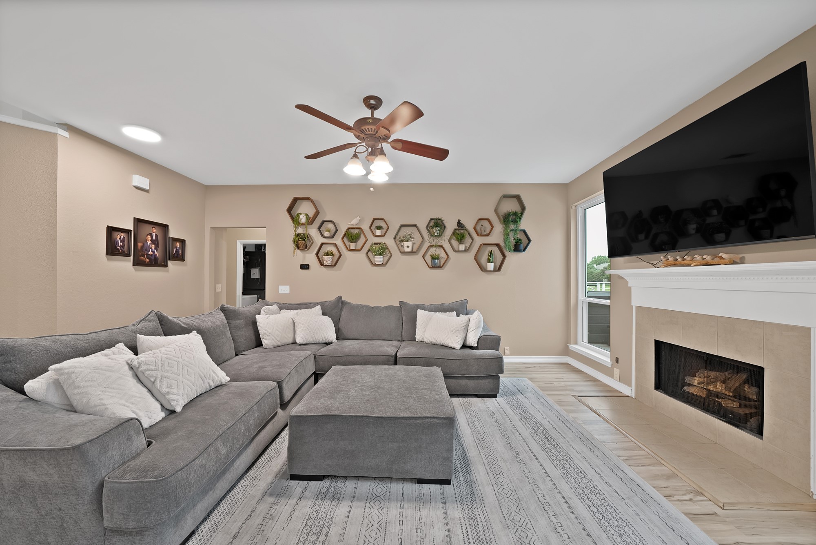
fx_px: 272
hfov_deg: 112.6
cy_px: 272
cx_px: 408
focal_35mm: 12
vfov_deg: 90.1
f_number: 9
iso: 640
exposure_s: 1.6
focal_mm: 12
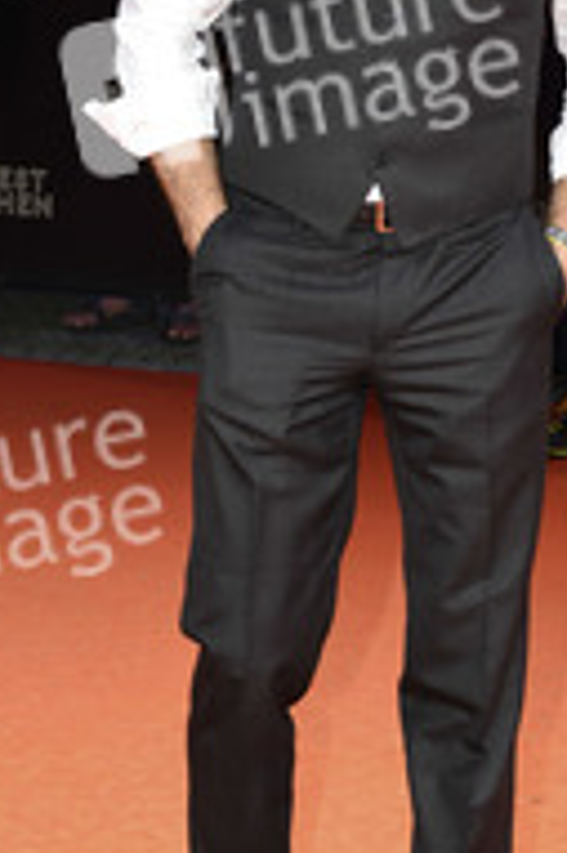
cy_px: 295
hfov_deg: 8.7
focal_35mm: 157
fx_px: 3716
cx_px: 420
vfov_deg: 13.1
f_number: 6.3
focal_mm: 50
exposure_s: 1/160
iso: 400
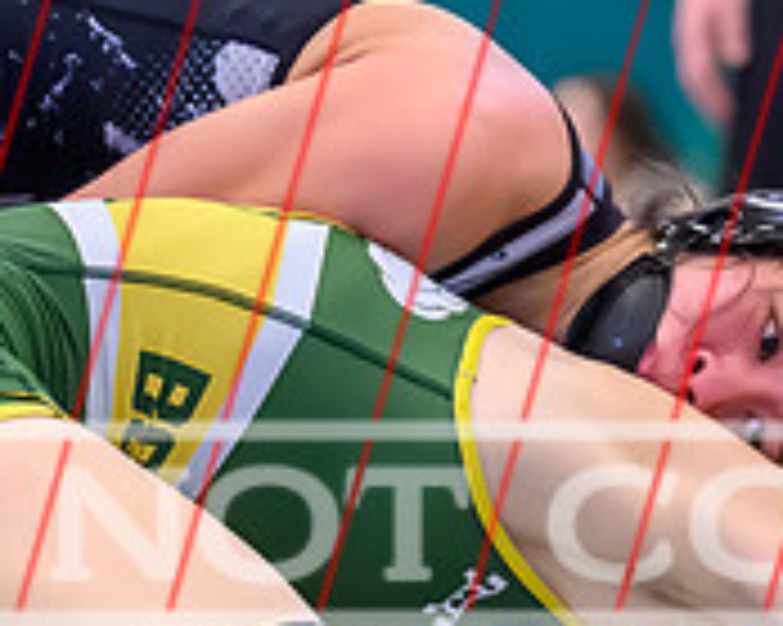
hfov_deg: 6.2
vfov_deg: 5.0
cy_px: 556
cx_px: 387
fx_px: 7180
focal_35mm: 310
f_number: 2.8
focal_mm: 99
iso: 10000
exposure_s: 1/640
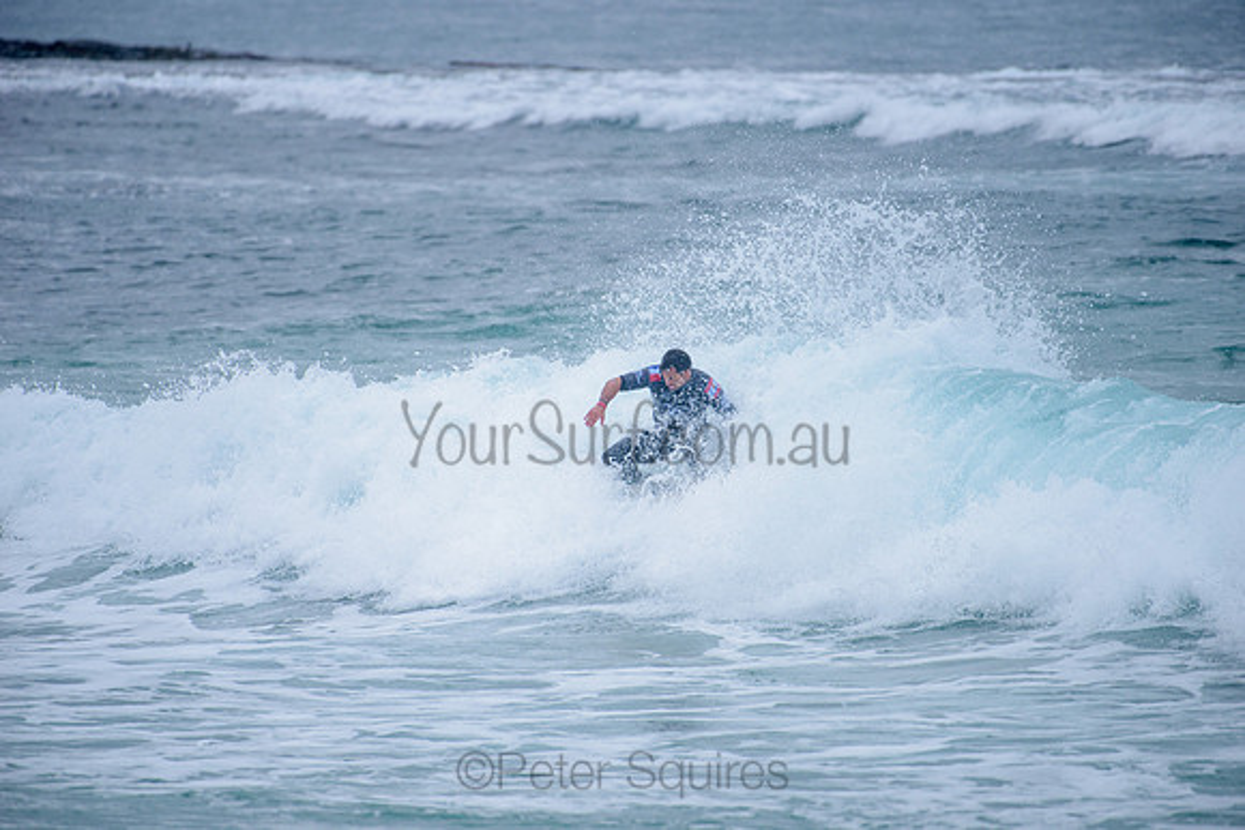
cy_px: 415
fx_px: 17295
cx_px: 622
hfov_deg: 4.1
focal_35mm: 500
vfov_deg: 2.8
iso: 250
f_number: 5.6
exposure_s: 1/2000
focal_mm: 500
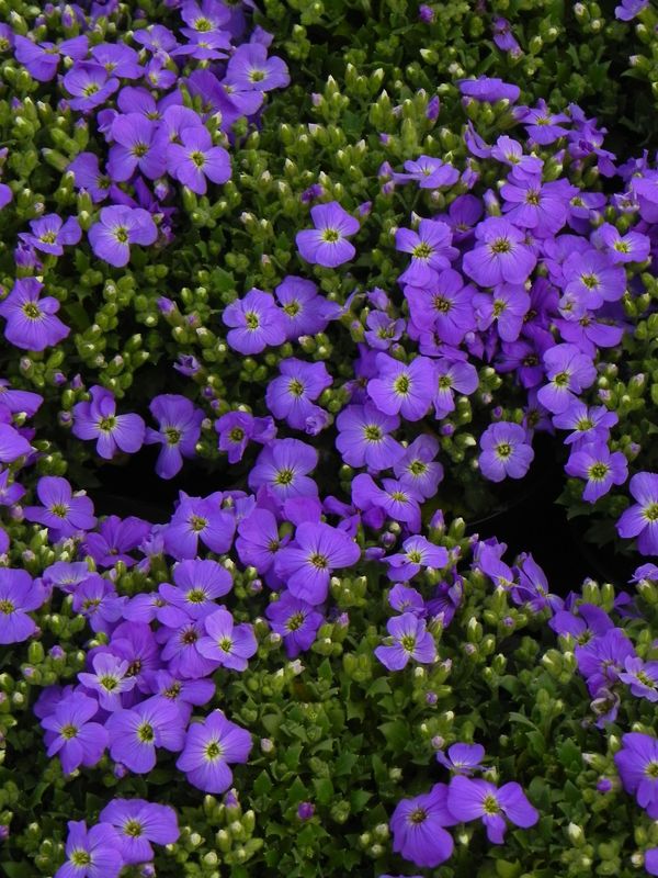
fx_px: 3269
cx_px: 329
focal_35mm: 129
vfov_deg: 15.3
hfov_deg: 11.5
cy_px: 439
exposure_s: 1/400
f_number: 5
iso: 160
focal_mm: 23
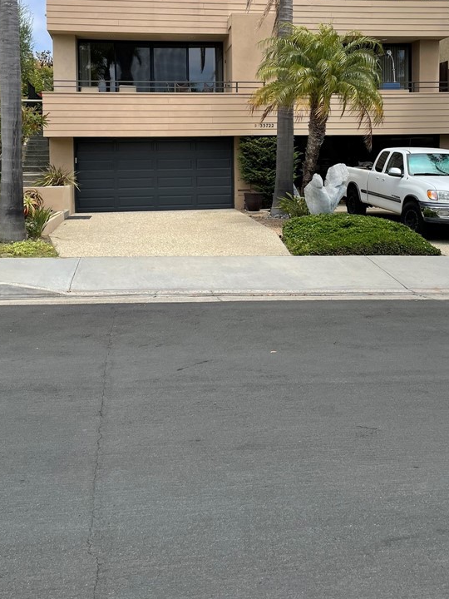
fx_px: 640
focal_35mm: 37
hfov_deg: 38.7
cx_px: 227
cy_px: 190
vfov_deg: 49.1
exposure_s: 1/2618
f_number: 1.6
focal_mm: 4.2
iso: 32
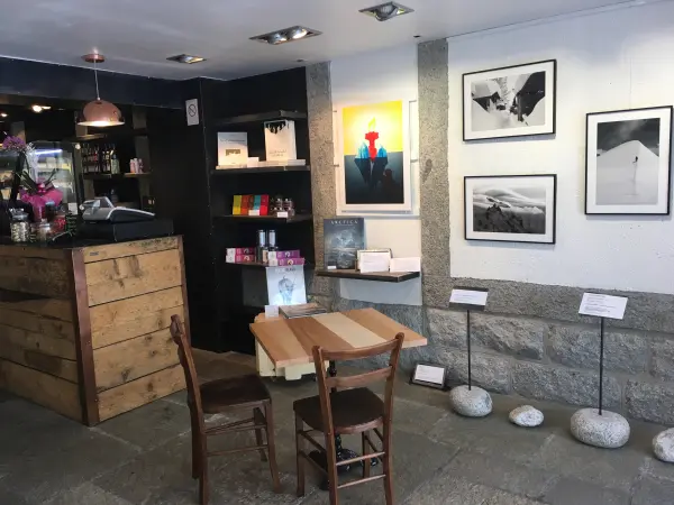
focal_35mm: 29
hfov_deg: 61.7
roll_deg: +1.9
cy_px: 252
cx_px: 337
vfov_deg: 48.2
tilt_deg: -7.7
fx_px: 565
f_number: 2.2
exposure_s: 1/33
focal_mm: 4.15
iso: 32
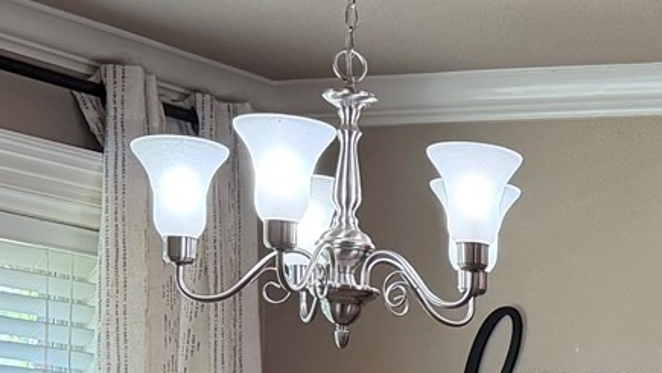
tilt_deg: -0.2
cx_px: 1099
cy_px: 562
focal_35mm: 123
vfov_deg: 9.6
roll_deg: -1.5
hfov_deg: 15.5
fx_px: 2160
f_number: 1.78
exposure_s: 1/127
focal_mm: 6.76
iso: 200
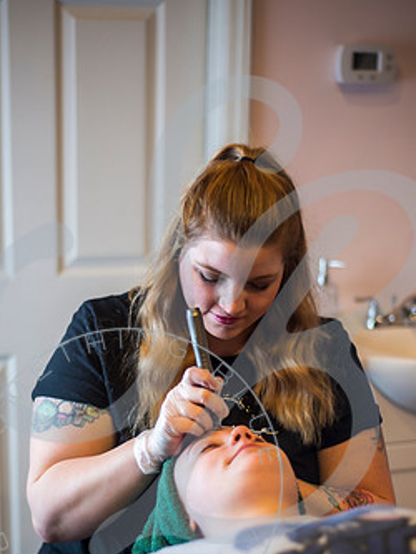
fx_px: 1041
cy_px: 356
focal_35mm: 65
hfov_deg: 22.6
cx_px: 203
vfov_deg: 29.7
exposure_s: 1/125
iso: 200
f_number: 1.8
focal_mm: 50
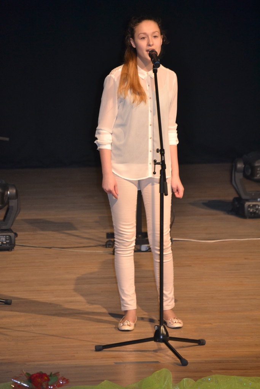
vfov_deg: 10.2
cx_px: 130
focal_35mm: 202
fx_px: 2193
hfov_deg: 6.8
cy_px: 194
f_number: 5
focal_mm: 135
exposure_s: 1/60
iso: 800
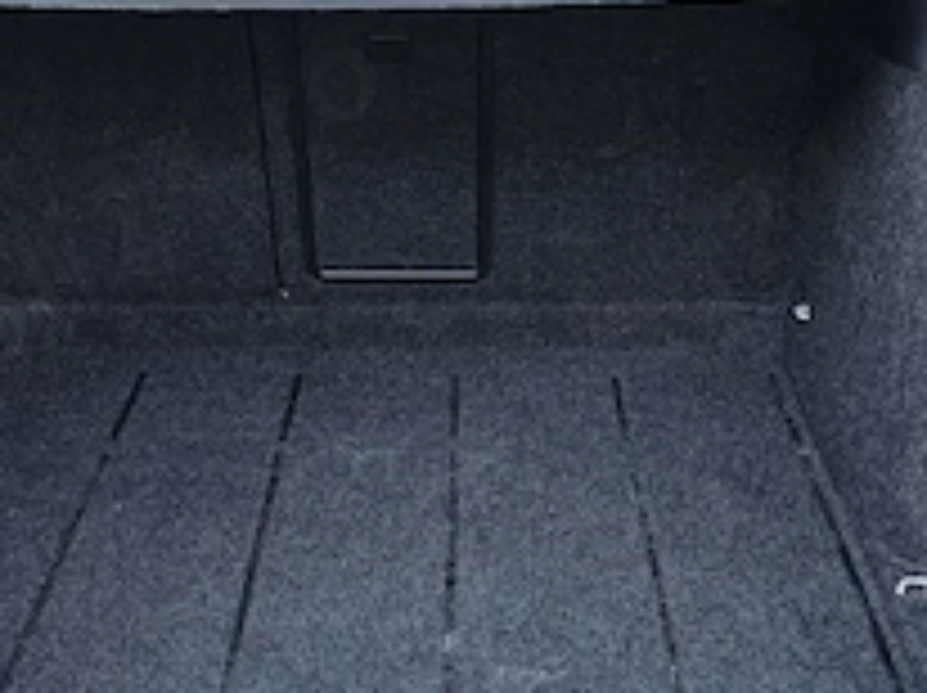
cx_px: 405
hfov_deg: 29.0
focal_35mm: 67
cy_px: 306
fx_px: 1792
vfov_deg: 21.9
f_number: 1.7
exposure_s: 1/142
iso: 250
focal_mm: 6.3
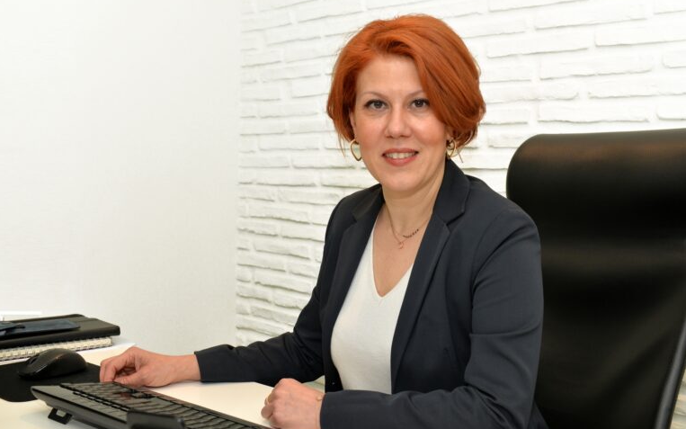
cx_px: 343
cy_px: 221
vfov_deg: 32.8
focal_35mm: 39
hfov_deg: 50.4
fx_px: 729
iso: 640
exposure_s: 1/60
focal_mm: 38
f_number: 6.3
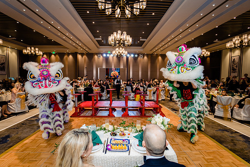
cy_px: 84
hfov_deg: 104.2
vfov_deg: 81.2
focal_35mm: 14
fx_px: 97
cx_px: 125
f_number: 4
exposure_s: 1/160
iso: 1000
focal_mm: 14
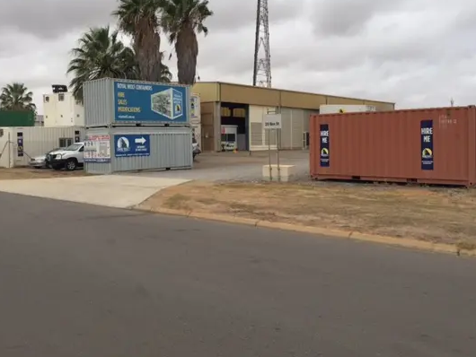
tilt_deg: -0.4
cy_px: 146
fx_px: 481
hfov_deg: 52.5
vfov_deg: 40.6
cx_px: 218
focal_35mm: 35
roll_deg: -0.2
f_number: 2.2
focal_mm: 4.15
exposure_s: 1/2825
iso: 32
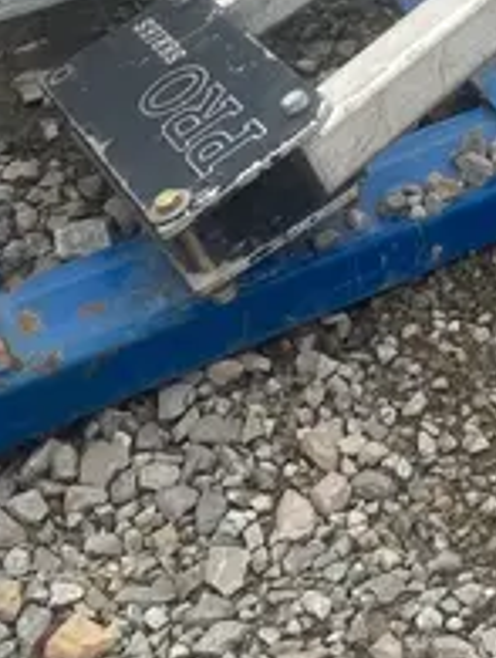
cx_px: 763
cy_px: -329
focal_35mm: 105
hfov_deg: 13.3
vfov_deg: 16.9
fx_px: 1999
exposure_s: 1/121
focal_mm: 3.99
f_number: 1.8
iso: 25
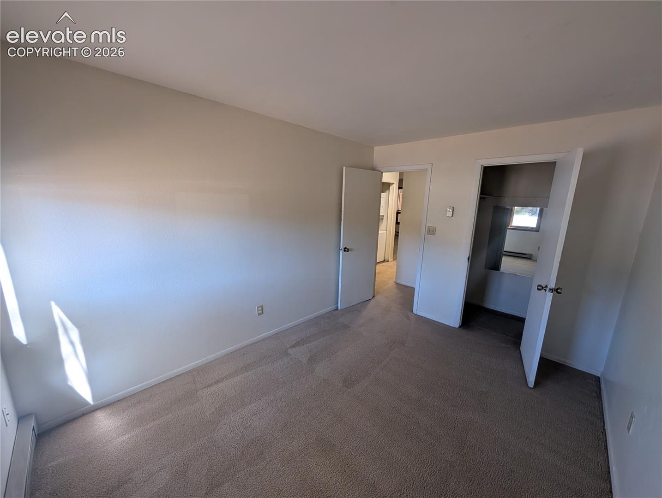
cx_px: 331
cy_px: 249
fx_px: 230
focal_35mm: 12
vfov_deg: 94.7
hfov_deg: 110.5
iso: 57
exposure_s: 1/84.1
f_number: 1.7
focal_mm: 2.02
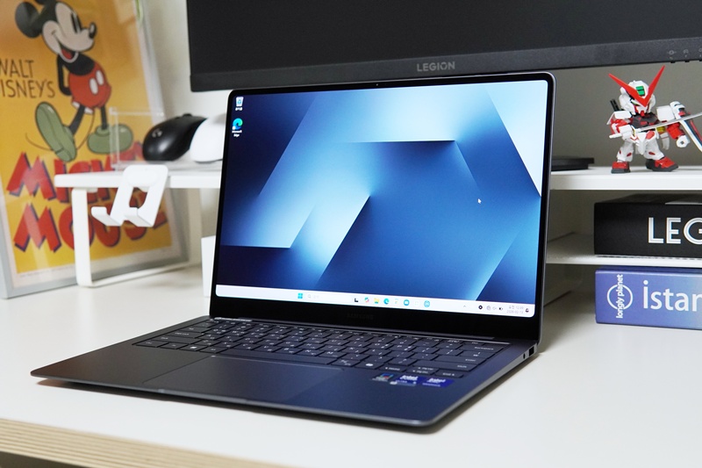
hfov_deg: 43.6
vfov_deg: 29.9
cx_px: 351
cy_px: 234
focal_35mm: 45
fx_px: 877
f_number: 4
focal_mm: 30
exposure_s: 1/160
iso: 1250
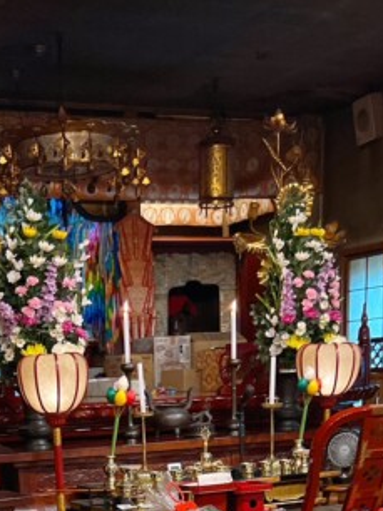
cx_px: 92
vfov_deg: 24.8
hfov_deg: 21.4
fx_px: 1005
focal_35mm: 68
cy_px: 665
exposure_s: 1/60
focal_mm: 5.7
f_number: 1.5
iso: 200
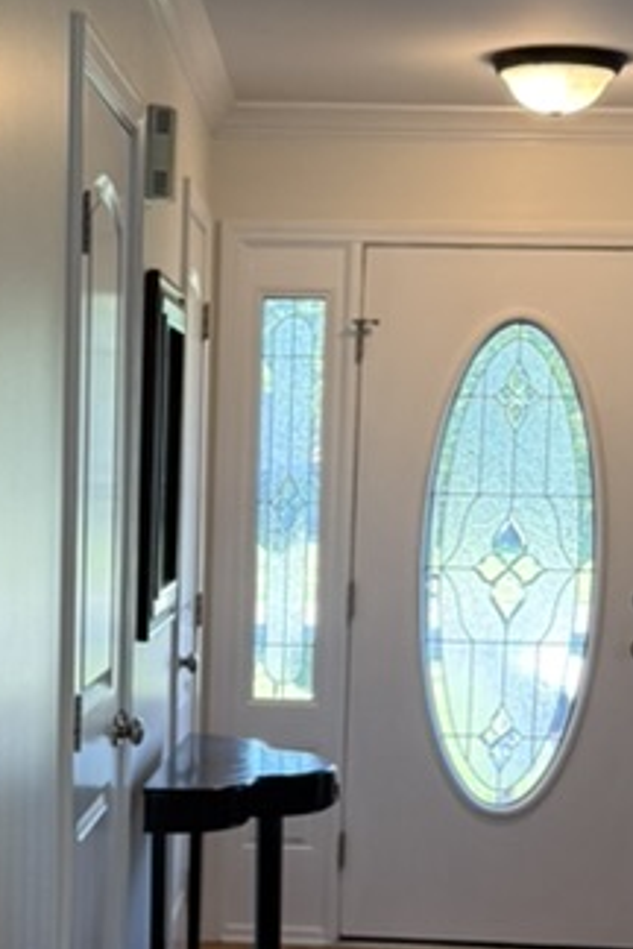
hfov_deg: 17.3
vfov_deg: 25.0
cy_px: 826
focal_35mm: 79
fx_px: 2083
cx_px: 237
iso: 200
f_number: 1.78
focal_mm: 6.76
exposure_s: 1/120
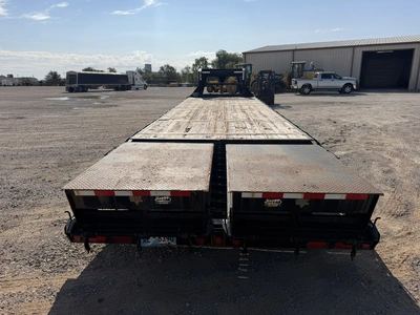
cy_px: 158
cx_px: 210
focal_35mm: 24
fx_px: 291
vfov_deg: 56.8
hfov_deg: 71.6
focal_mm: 6.76
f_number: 1.78
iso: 80
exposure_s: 1/10309
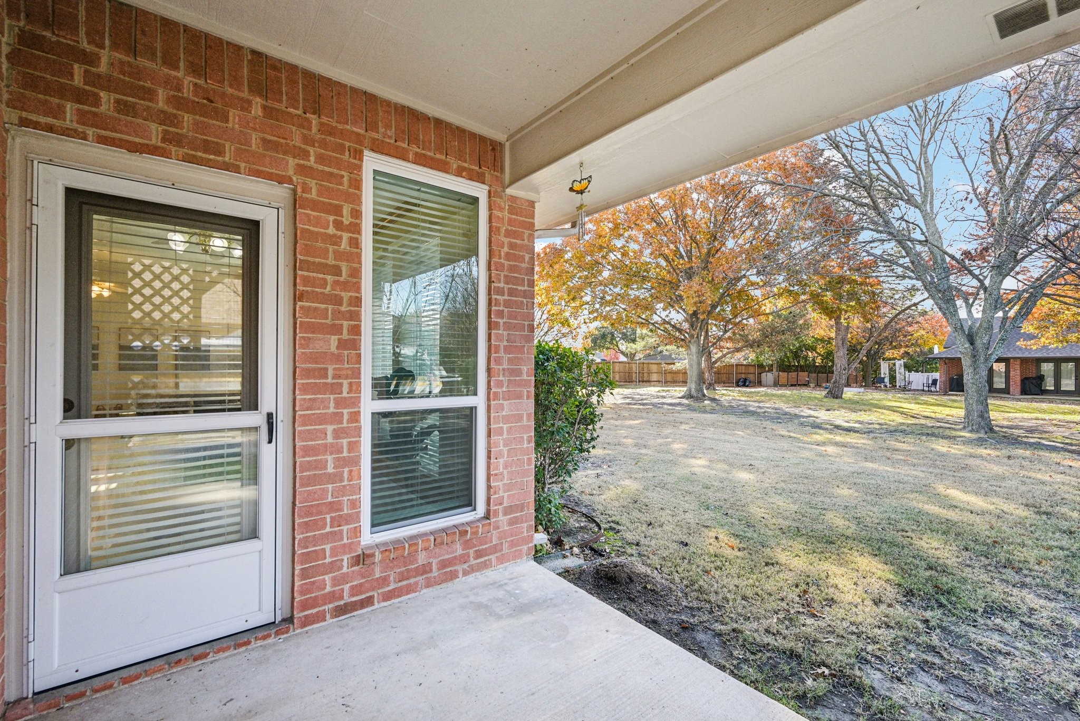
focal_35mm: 15
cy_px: 360
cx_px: 540
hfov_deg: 100.4
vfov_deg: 77.4
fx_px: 450
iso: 400
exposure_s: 1/160
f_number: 8
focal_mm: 15
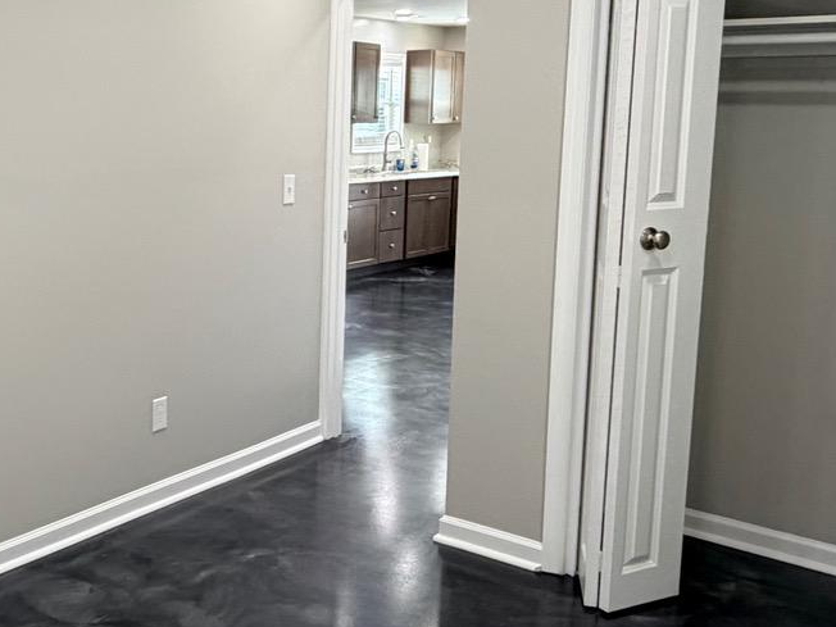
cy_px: 255
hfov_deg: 40.3
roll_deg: +1.1
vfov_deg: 32.8
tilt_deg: -7.4
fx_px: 1063
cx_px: 110
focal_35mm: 44
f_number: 2.2
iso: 200
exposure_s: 1/120
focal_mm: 2.22
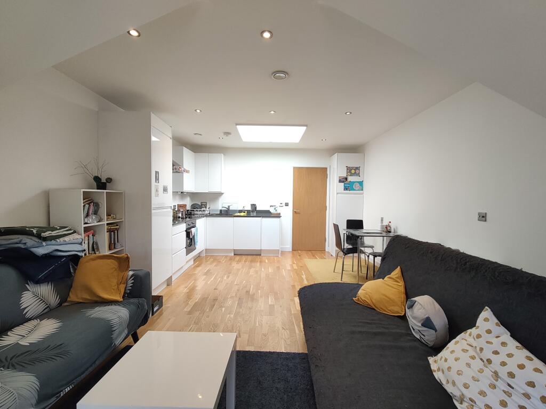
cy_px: 204
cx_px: 273
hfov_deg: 98.2
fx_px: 237
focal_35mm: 15
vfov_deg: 81.7
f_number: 2.2
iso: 160
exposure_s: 1/100
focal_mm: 1.67
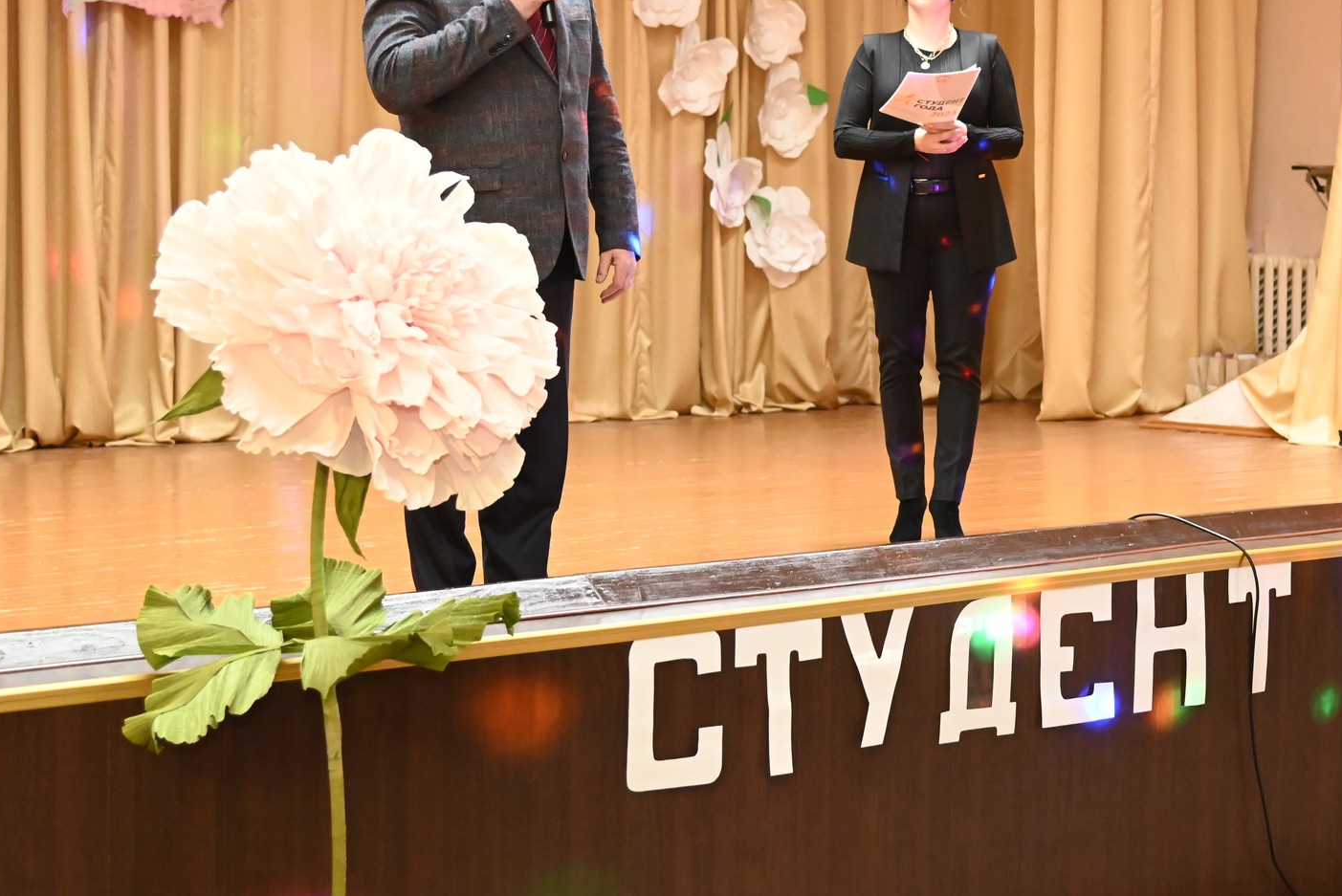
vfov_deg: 19.7
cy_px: 287
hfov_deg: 28.9
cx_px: 952
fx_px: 2573
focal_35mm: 69
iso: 6400
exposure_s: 1/60
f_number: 4
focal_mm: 44
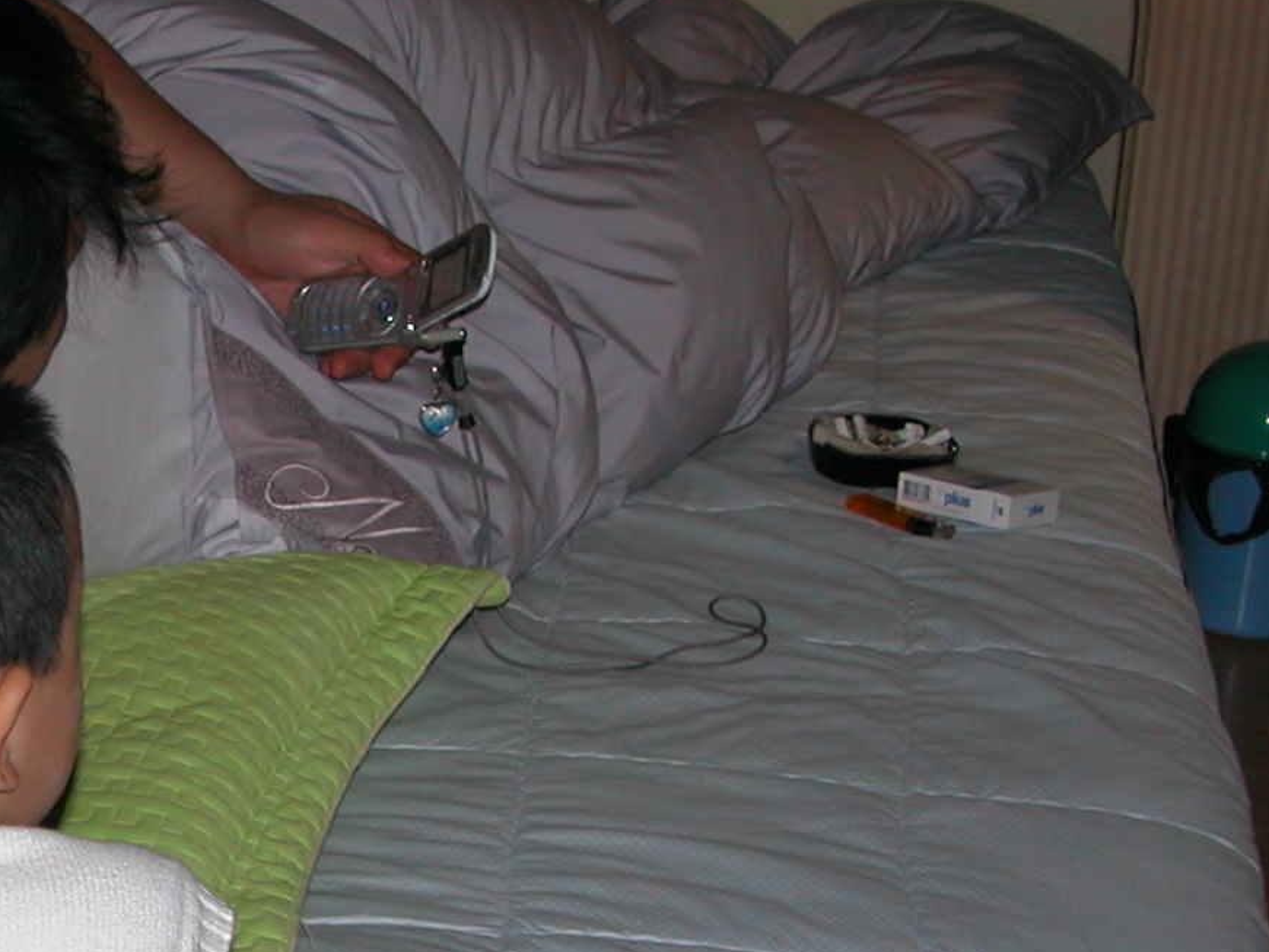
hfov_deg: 18.7
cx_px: -191
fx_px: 3667
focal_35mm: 100
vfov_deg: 14.7
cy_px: 751
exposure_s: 1/60
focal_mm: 8.9
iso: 100
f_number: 2.8
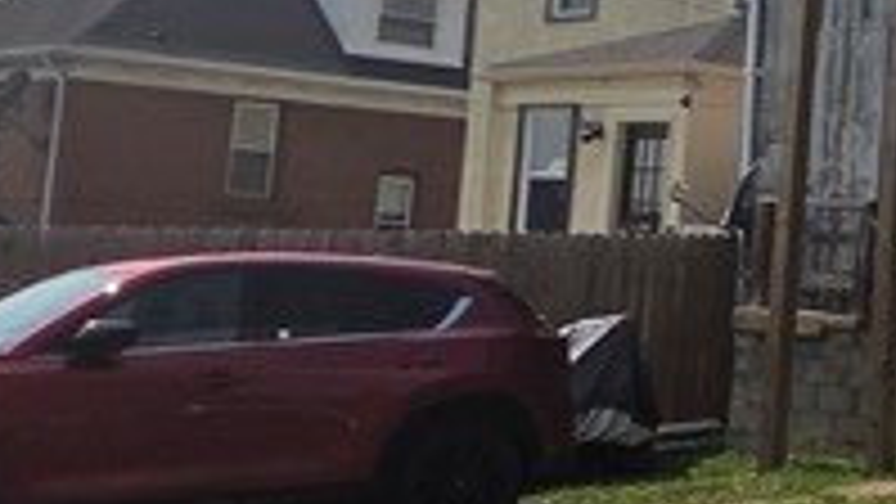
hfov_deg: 22.5
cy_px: 86
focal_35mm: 73
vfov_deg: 16.4
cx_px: 1418
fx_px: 1735
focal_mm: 2.2
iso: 50
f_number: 2.2
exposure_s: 1/4781
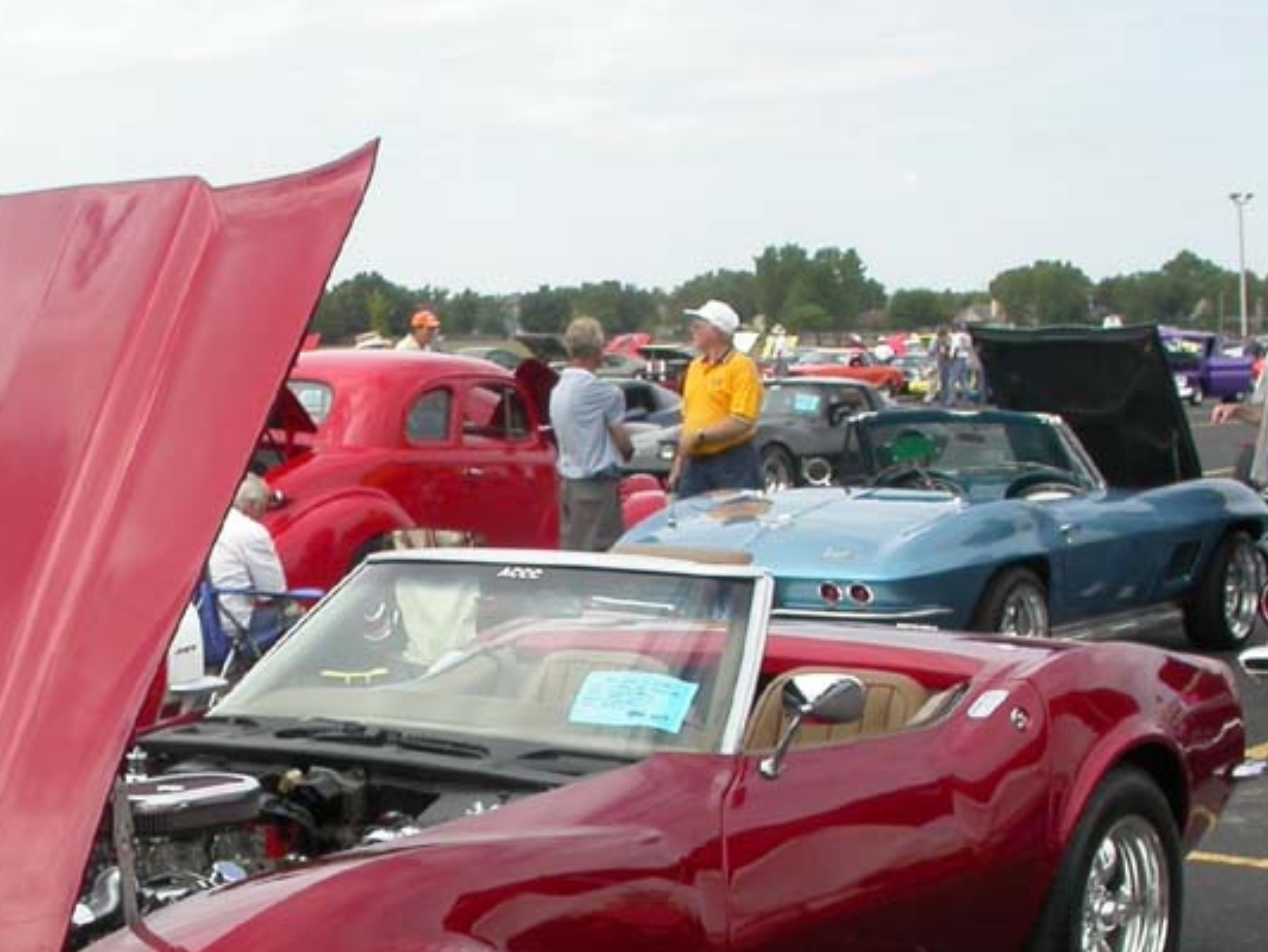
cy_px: 771
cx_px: 288
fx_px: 2675
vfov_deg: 19.9
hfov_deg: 26.3
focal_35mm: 73
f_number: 6.7
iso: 100
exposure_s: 1/245
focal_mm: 7.85
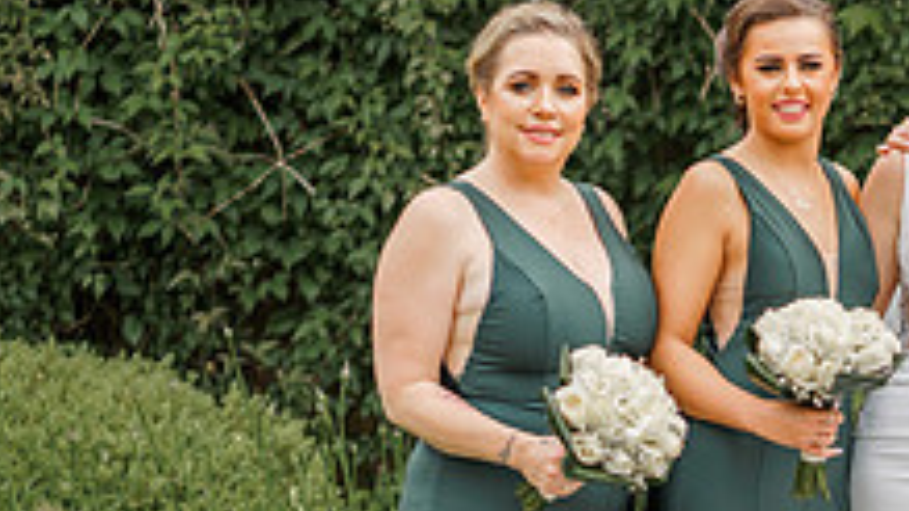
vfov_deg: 5.1
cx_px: 988
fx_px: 5686
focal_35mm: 236
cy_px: 555
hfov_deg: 9.1
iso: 100
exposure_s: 1/640
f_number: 2.8
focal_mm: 85
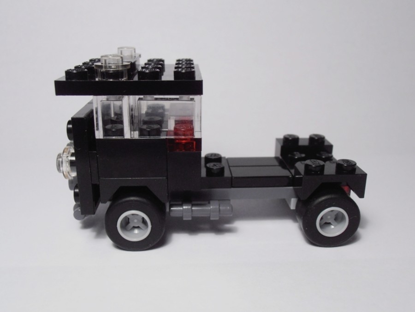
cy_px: 156
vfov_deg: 38.7
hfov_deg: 50.1
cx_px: 208
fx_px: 444
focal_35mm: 37
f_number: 3.9
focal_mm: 6.61
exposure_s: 1/50
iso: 80
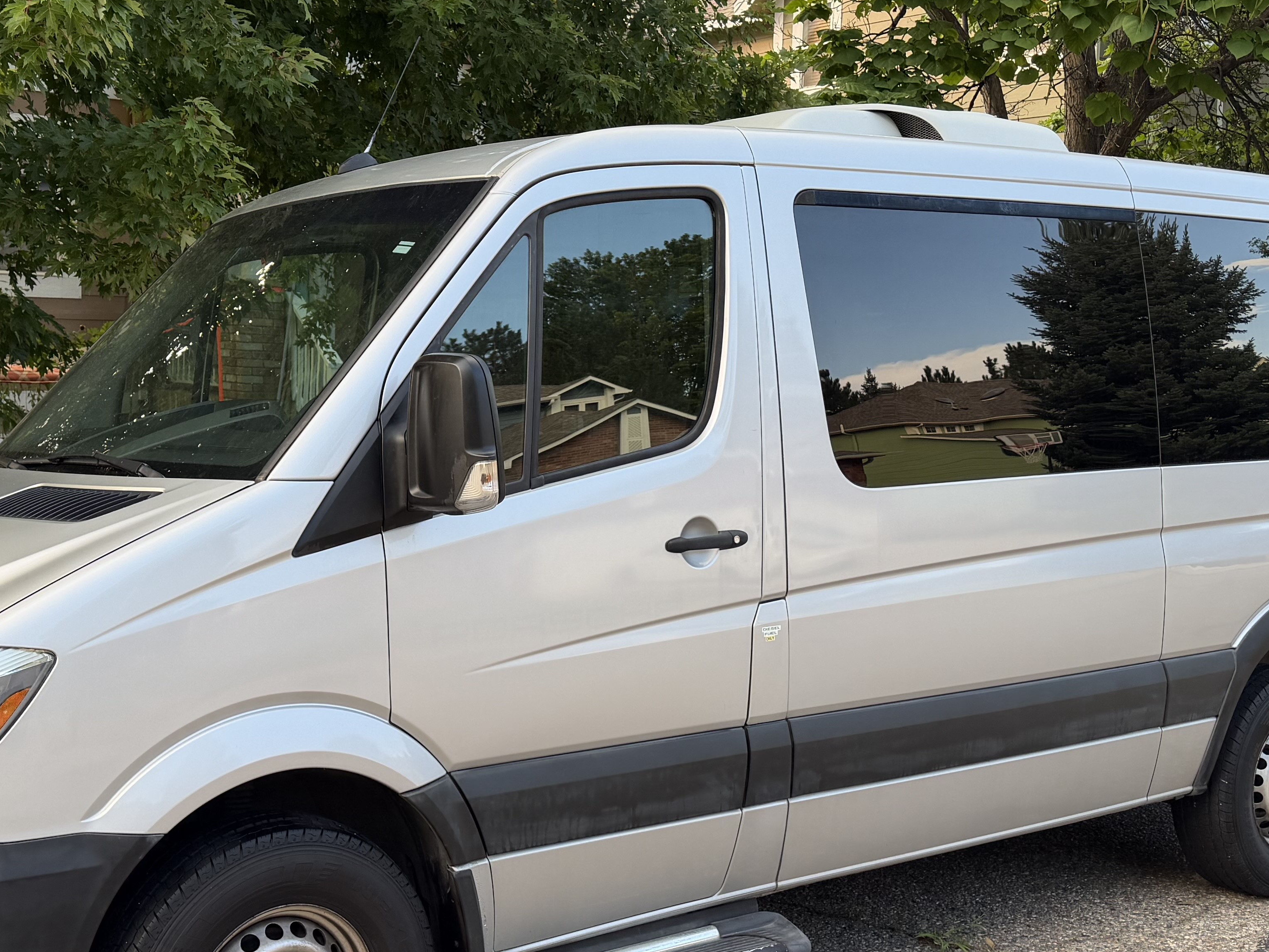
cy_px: 467
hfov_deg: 41.8
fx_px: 1650
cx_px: 496
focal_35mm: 45
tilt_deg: -4.8
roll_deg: -0.4
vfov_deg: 32.2
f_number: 1.78
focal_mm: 6.76
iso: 64
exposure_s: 1/193
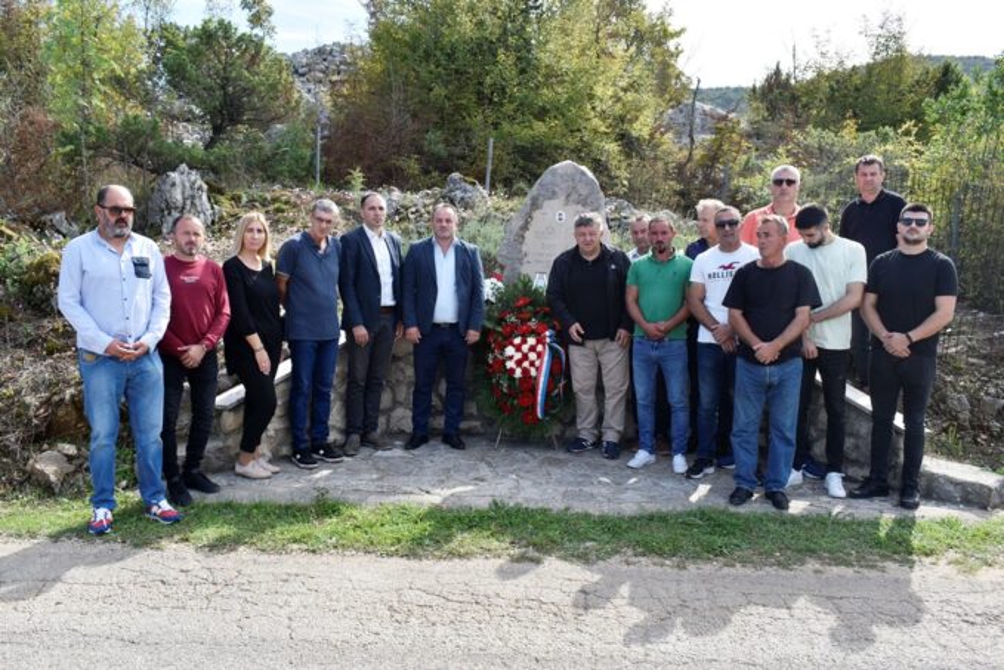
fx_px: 837
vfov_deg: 43.6
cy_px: 335
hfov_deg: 61.9
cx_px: 502
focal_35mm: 30
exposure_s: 1/250
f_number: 8
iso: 160
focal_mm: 20
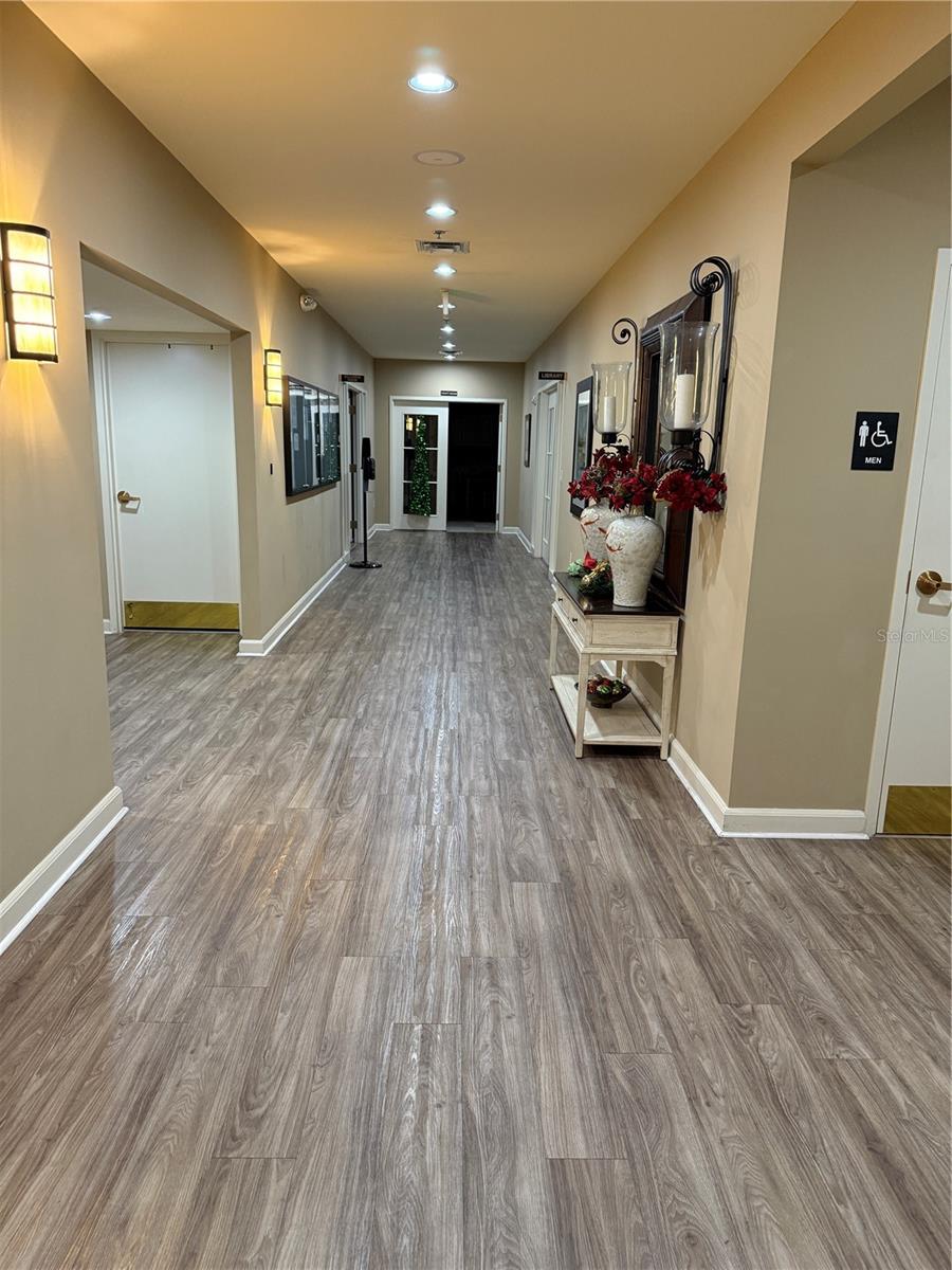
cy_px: 635
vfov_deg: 71.6
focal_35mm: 24
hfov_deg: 56.8
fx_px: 880
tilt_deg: -13.1
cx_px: 476
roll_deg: -1.7
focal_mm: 6.76
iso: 320
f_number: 1.78
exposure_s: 1/60
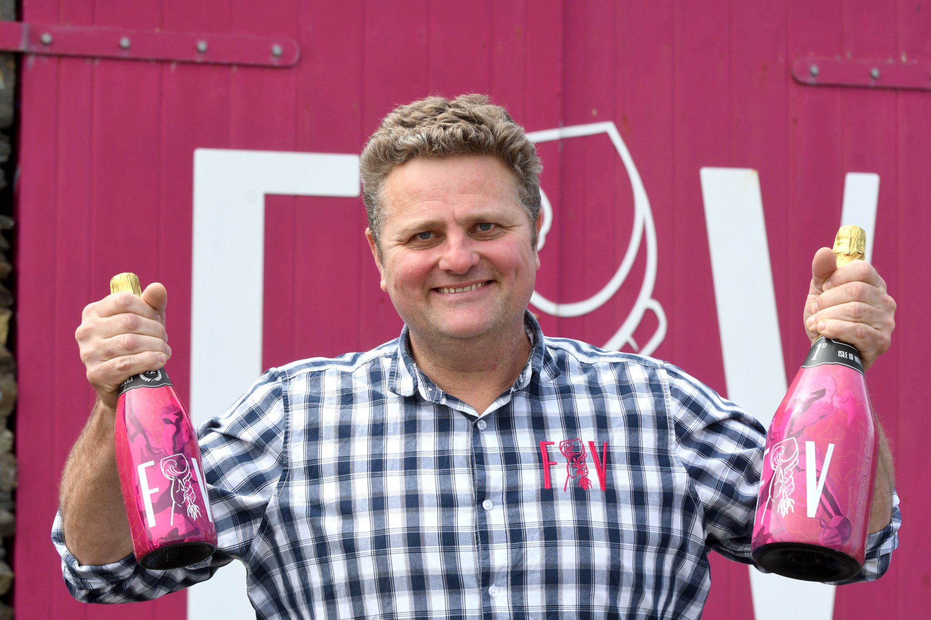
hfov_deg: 15.9
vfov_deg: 10.6
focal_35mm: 129
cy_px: 310
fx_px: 3336
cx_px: 466
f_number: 7.1
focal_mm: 86
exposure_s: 1/800
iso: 500
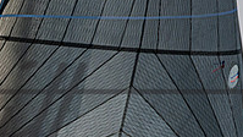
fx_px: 6270
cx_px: -181
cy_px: 118
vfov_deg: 1.2
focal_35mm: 973
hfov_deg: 2.2
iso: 500
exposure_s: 1/3200
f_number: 8
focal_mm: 250
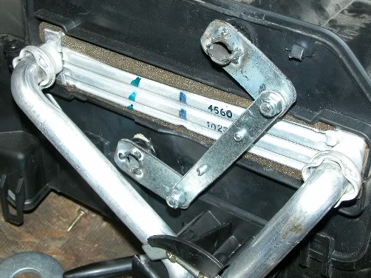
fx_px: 793
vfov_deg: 19.9
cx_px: 194
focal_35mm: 74
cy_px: 109
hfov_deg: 26.3
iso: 200
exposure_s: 1/60
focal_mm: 14.7
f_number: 5.6
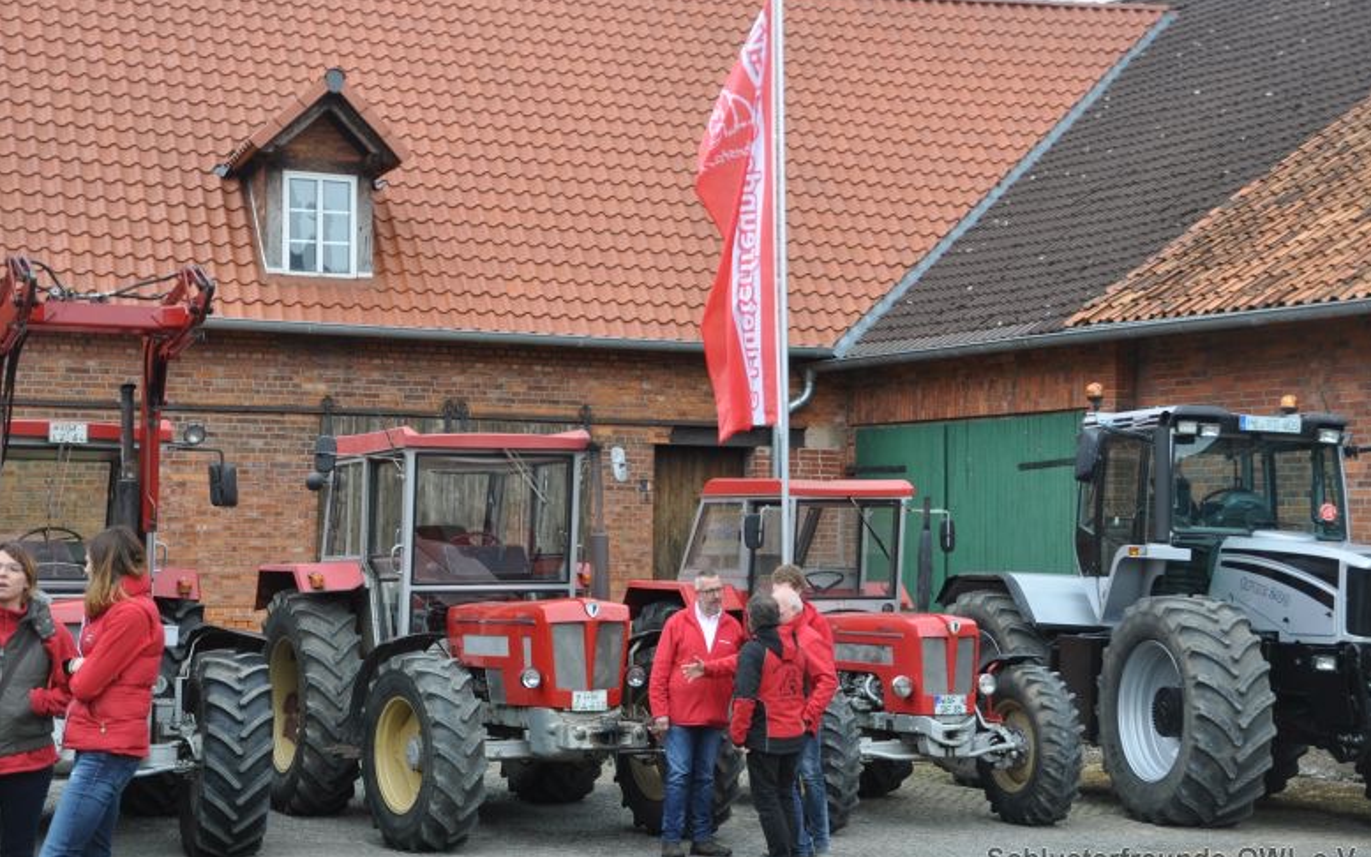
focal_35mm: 66
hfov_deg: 31.1
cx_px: 676
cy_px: 422
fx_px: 2467
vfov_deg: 19.7
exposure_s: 1/200
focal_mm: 42
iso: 200
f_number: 6.3
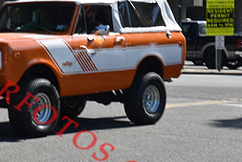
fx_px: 1063
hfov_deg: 12.9
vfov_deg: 8.7
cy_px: 95
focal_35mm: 158
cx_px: 18
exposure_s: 1/250
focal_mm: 46
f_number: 8
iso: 360
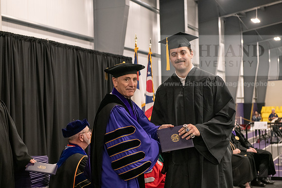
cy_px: 94
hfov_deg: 32.4
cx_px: 141
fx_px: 486
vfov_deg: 21.9
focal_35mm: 62
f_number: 5
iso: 2500
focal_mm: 62
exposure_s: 1/125
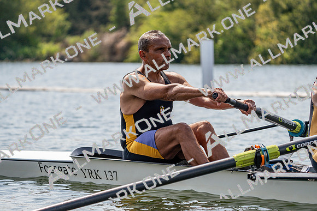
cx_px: 158
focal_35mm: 200
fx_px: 1761
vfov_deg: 6.9
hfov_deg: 10.3
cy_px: 106
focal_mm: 200
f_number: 5.6
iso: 200
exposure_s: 1/1600
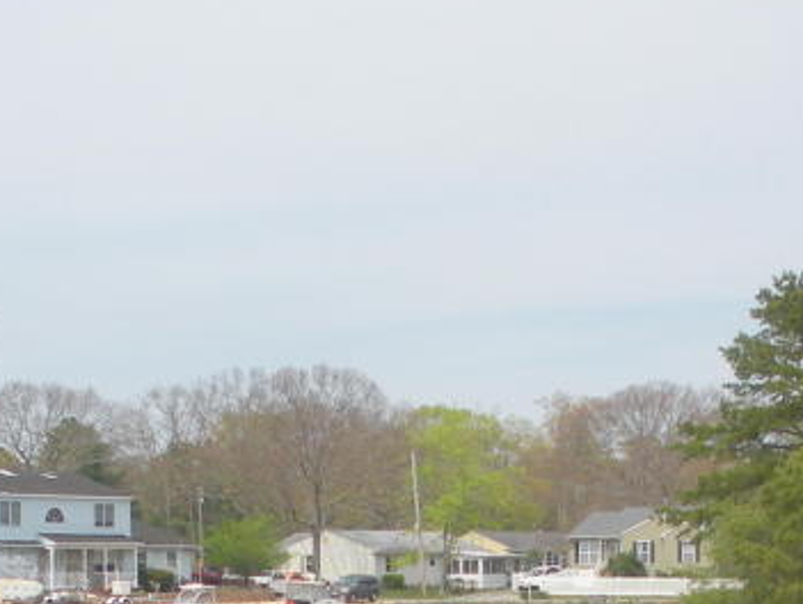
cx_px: 405
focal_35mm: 102
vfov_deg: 14.3
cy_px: 577
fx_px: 2369
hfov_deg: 19.2
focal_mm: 6.3
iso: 92
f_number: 3.5
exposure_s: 1/1272
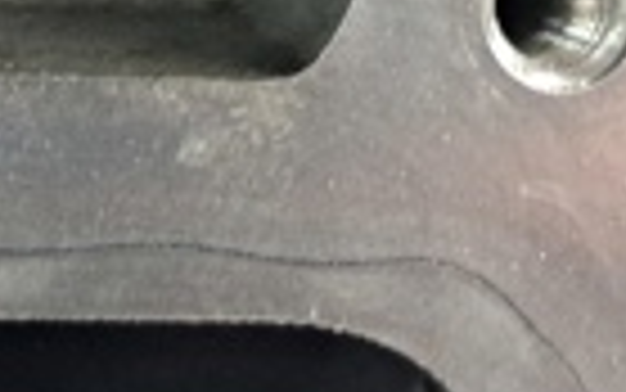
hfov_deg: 15.8
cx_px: 248
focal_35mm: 132
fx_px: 2253
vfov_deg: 9.5
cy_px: -264
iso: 640
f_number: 1.8
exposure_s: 1/50
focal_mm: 4
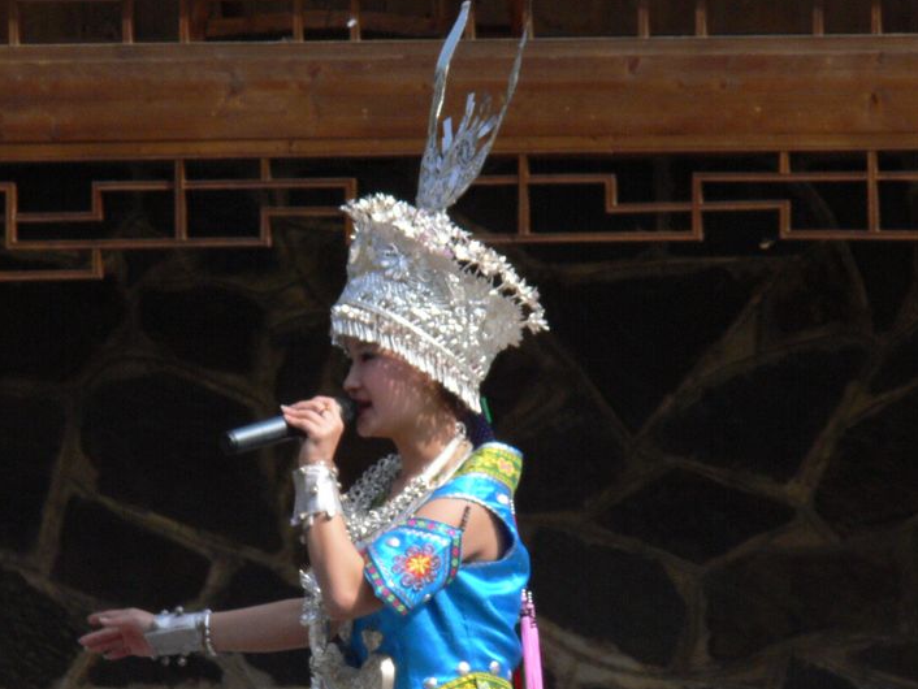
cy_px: 361
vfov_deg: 2.9
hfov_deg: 3.9
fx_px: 13530
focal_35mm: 510
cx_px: 450
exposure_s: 1/250
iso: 200
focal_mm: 78.7
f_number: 11
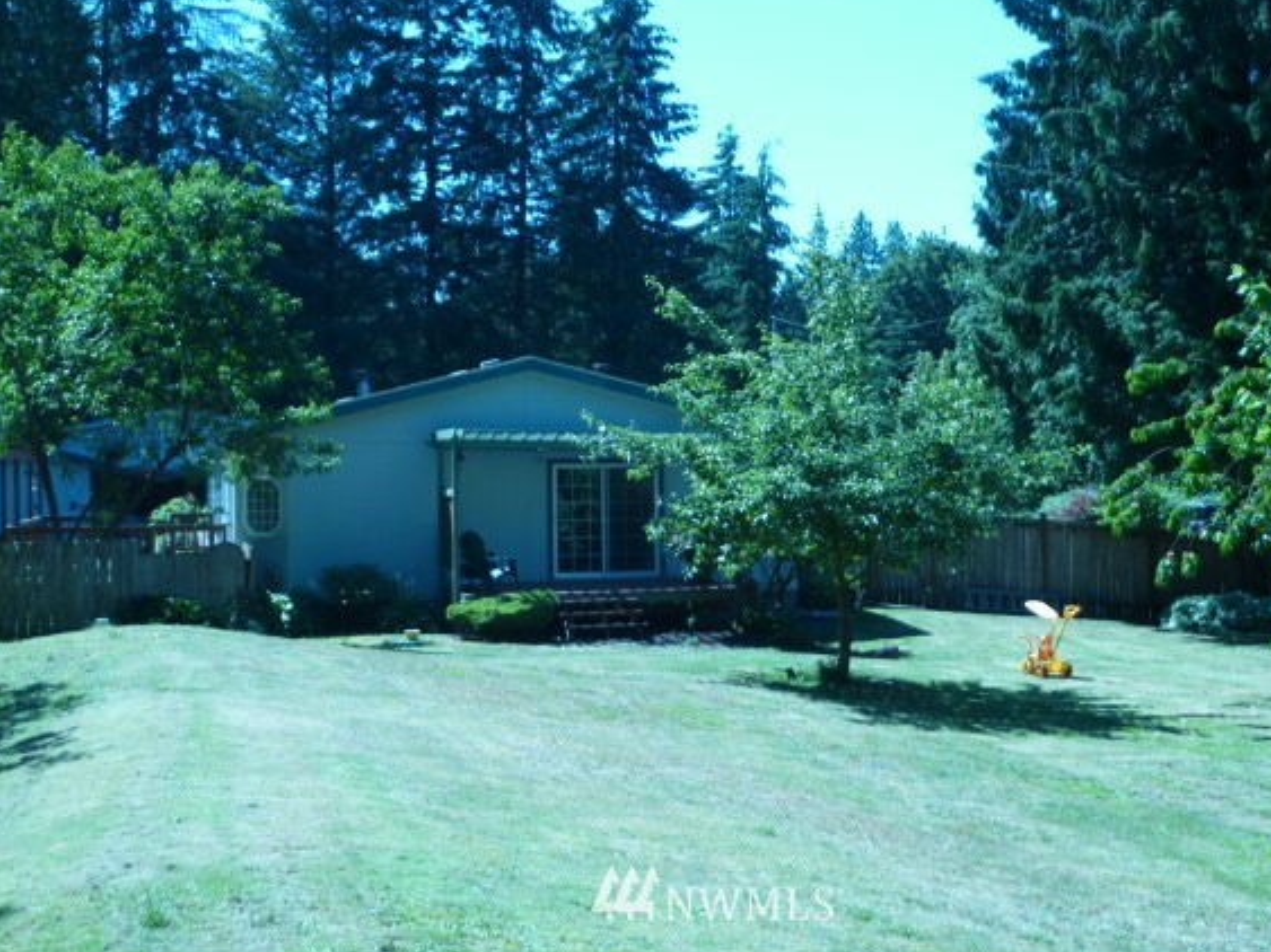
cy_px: 438
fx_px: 1835
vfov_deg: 29.1
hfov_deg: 38.1
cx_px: 718
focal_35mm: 50
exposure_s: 1/250
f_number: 3.7
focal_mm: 7.3
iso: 80
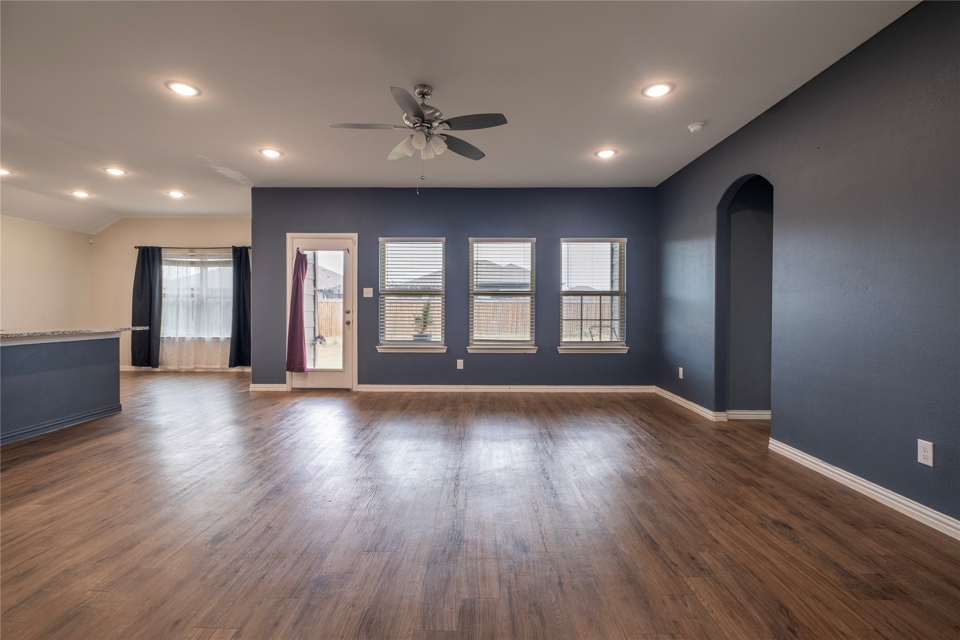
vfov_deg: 73.7
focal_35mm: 16
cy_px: 320
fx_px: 427
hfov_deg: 96.7
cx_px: 480
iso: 320
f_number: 7.1
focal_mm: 10.5
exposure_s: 1/8
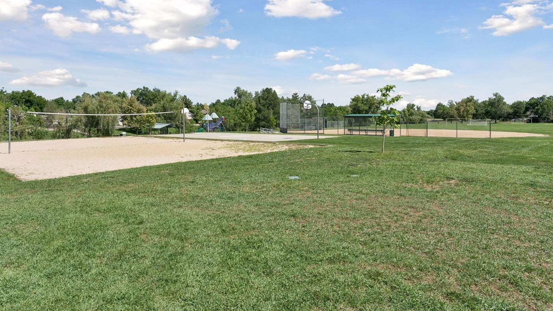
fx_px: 367
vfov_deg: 45.7
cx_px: 246
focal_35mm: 25
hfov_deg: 73.8
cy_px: 121
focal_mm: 21
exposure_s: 1/1000
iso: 400
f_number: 9
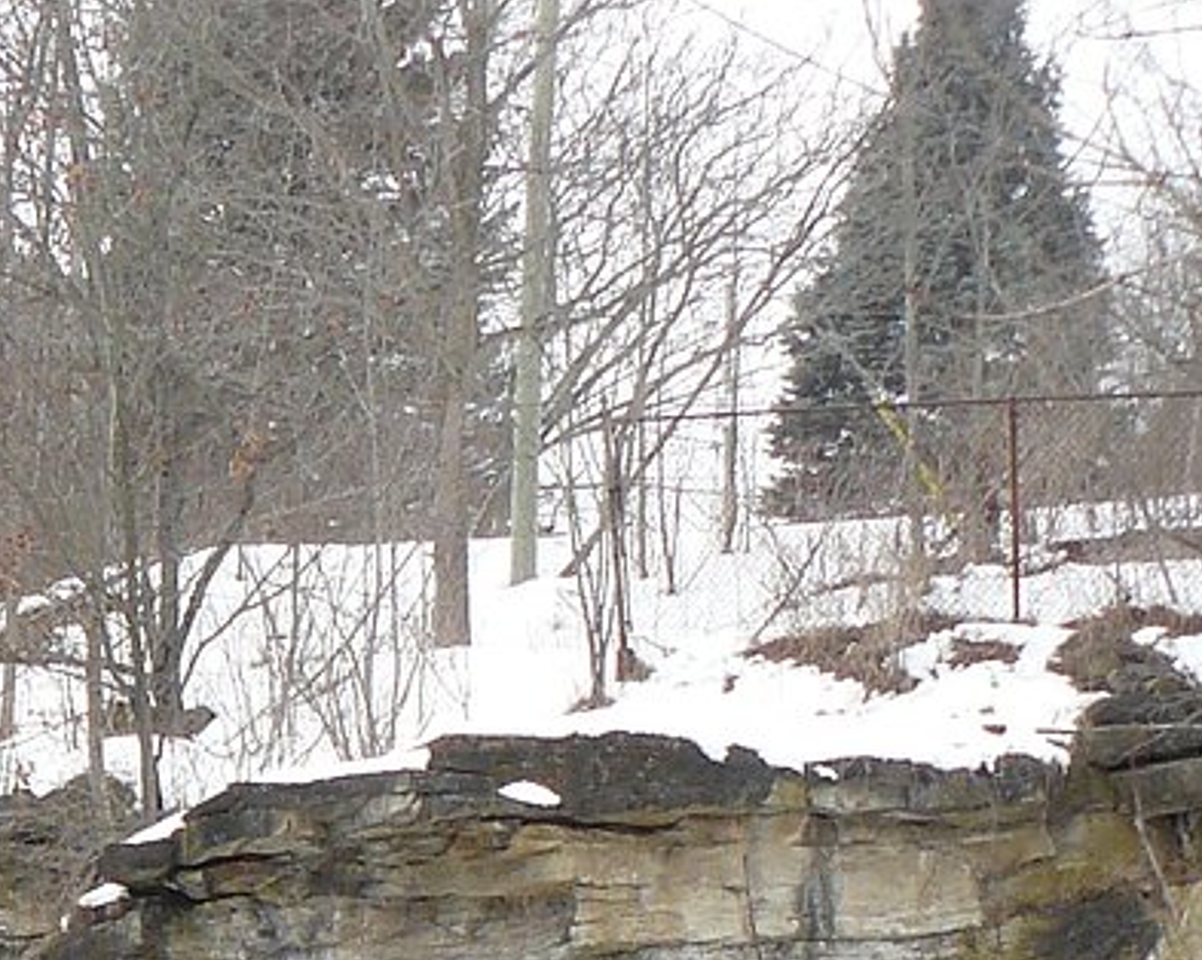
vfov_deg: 9.4
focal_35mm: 155
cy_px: 1779
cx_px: -404
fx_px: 5511
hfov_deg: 12.1
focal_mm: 6.4
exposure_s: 1/200
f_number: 4
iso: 100
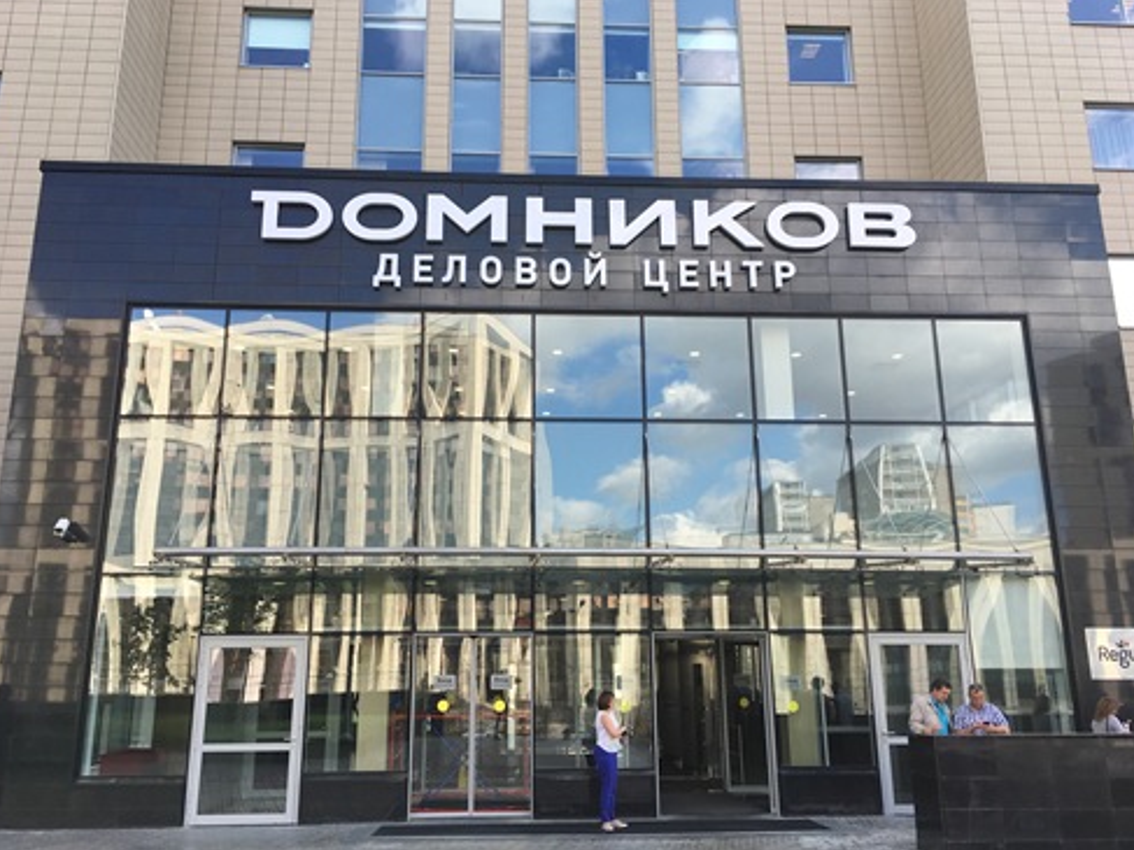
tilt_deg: +15.3
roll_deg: -0.2
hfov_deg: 60.0
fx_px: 983
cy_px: 415
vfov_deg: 46.8
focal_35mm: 30
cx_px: 566
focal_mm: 4.15
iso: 25
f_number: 2.2
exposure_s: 1/386
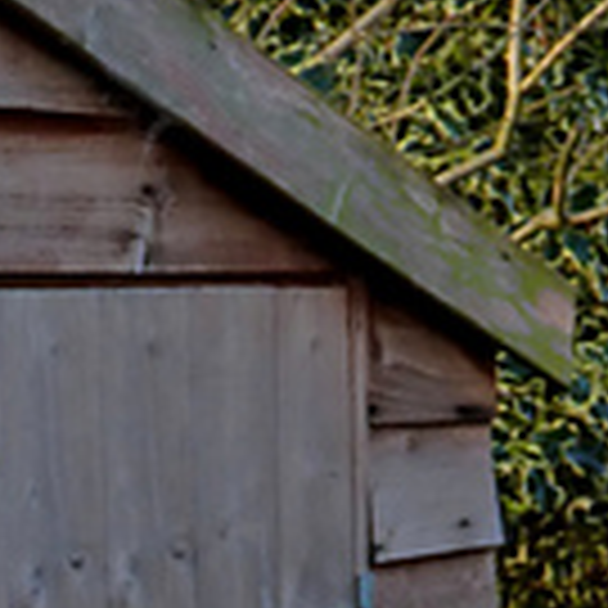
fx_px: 3835
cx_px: 982
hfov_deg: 8.8
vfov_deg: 8.8
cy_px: 946
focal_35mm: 193
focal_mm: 8.2
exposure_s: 1/80
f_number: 3.2
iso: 125
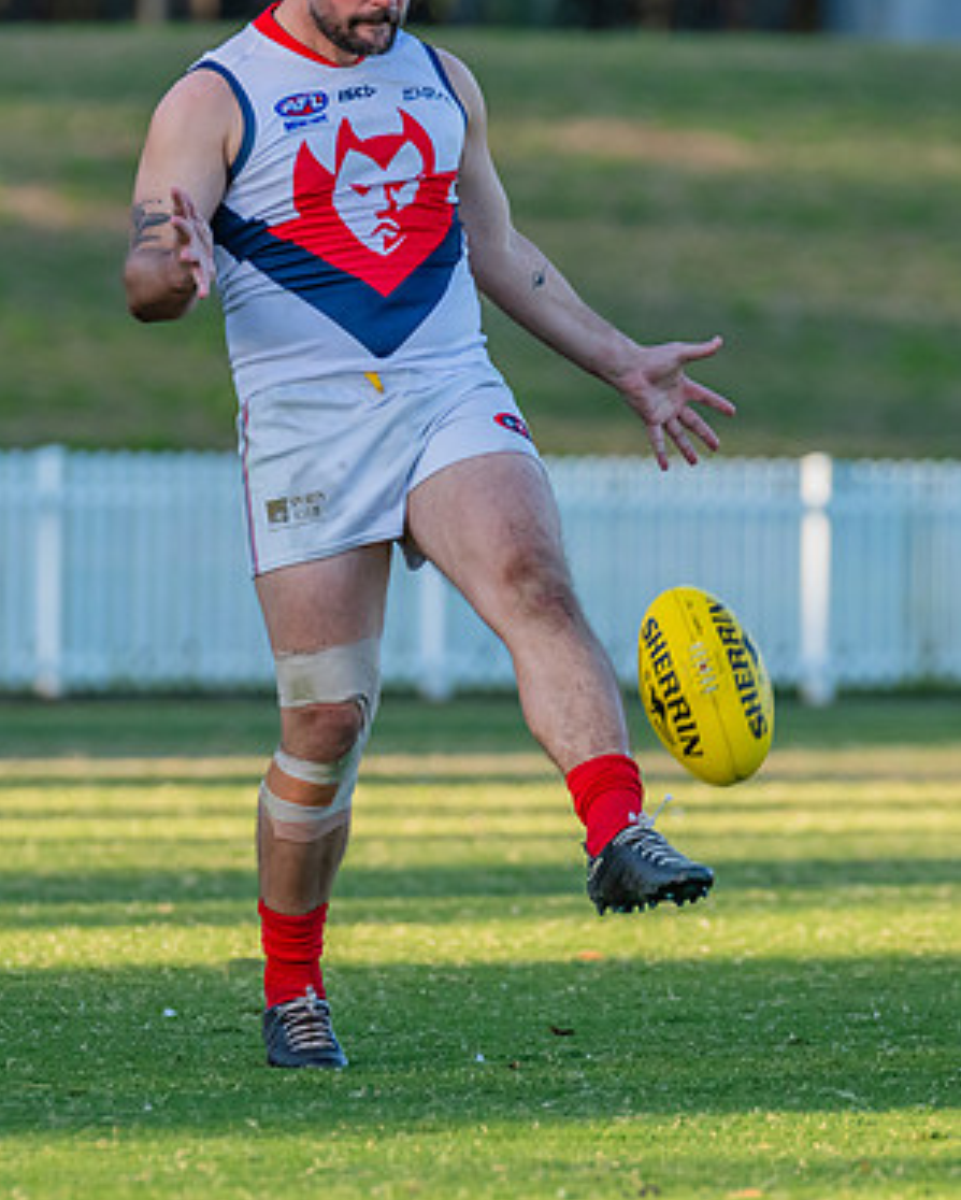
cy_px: 607
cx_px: 454
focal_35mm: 564
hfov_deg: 2.7
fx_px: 20035
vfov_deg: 3.4
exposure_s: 1/1250
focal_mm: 290
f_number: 5.6
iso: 800
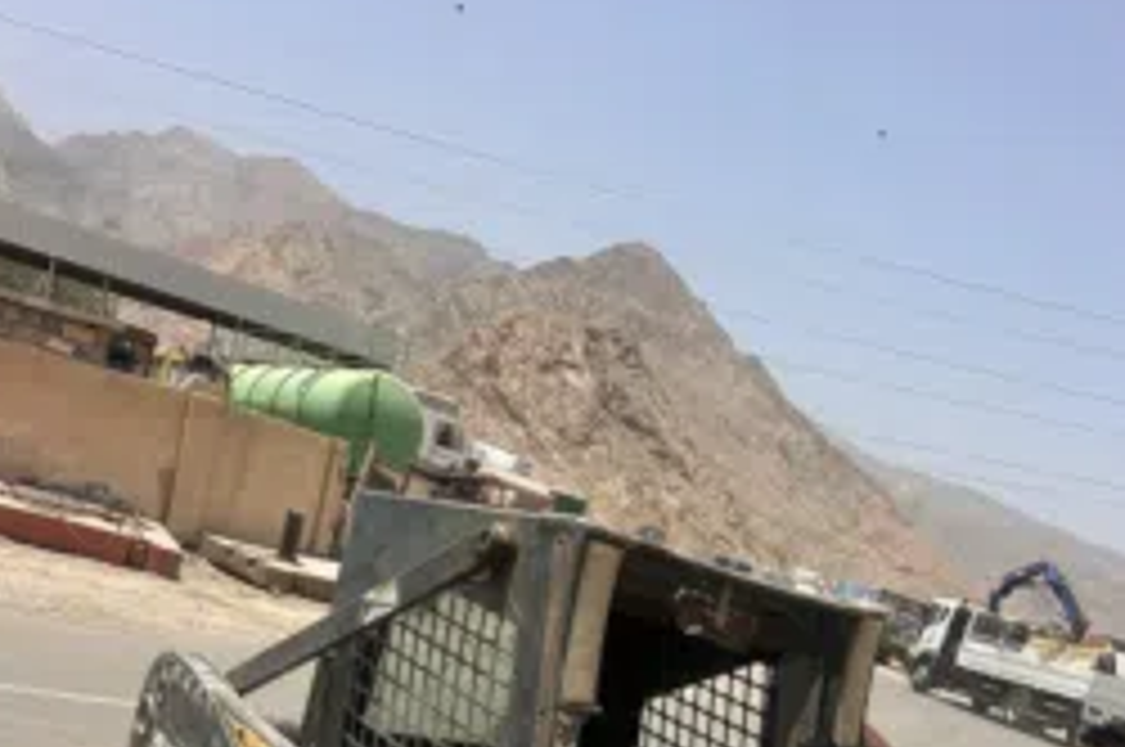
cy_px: 796
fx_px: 1248
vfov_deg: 30.3
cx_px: 634
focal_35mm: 40
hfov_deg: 48.4
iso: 80
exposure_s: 1/4762
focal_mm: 6.86
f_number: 1.78
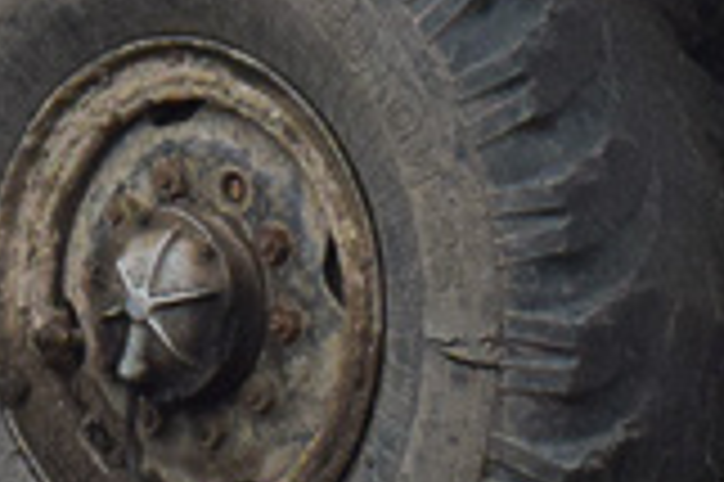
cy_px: -752
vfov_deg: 4.8
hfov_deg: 7.3
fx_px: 5620
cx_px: -90
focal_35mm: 280
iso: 800
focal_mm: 25
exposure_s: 1/800
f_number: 5.6
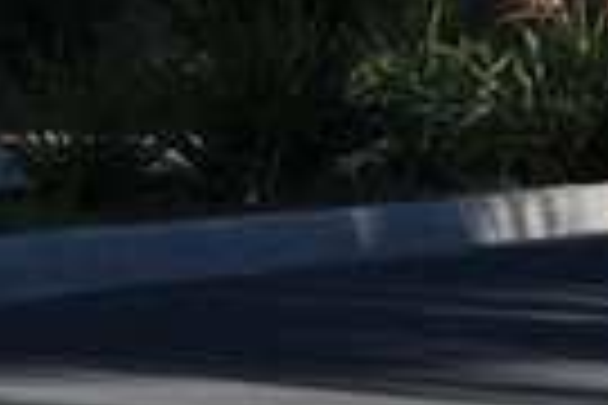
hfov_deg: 4.2
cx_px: 1919
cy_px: -248
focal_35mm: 466
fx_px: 7870
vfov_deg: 2.9
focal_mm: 42
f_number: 9
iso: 200
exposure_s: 1/320
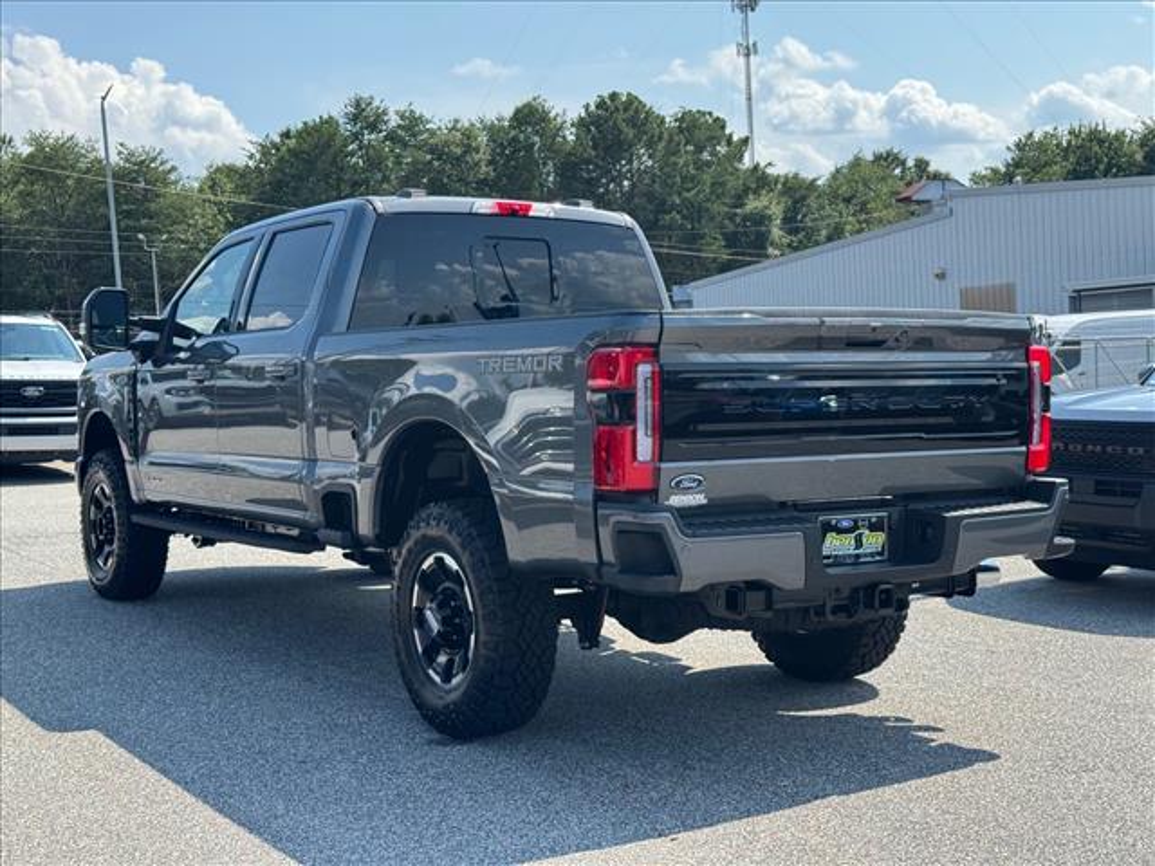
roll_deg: +2.2
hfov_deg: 39.7
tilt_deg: +0.6
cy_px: 433
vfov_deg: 30.3
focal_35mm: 48
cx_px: 578
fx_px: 1602
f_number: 1.78
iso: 64
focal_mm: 6.76
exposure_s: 1/1818
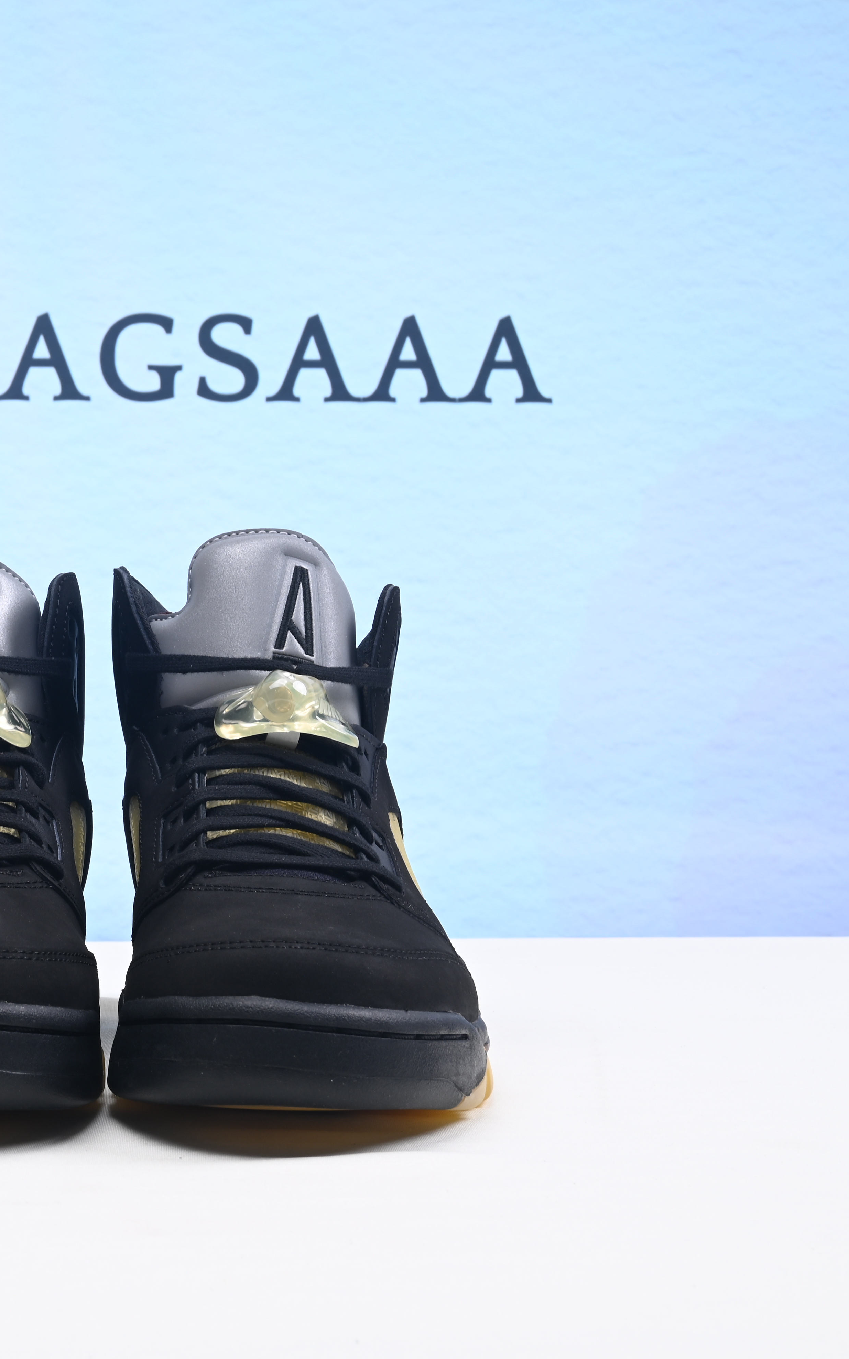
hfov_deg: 21.5
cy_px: 674
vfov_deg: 34.5
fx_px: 2184
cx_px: 98
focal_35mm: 59
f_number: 16
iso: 100
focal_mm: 38
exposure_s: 1/2
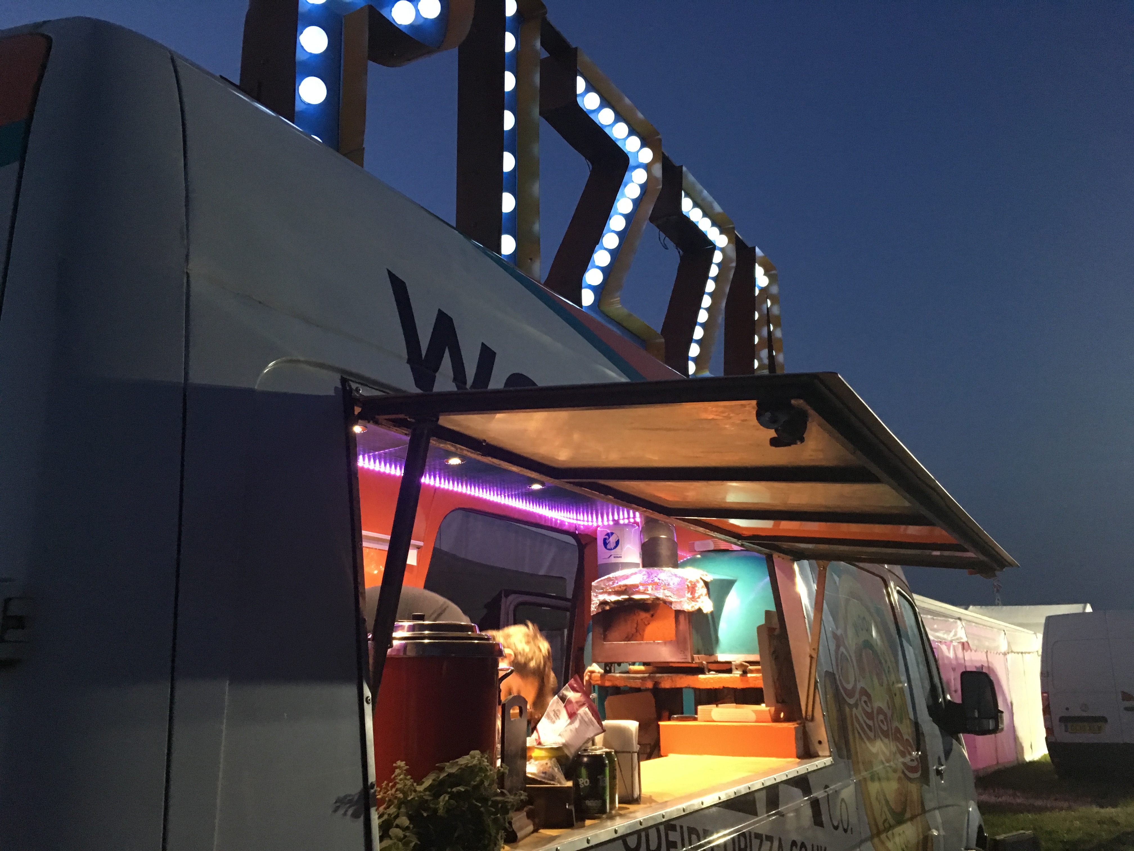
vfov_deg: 48.2
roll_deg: +0.7
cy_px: 426
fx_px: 950
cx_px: 567
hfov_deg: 61.7
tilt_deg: +14.3
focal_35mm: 29
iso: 200
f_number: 2.2
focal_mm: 4.15
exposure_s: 1/17
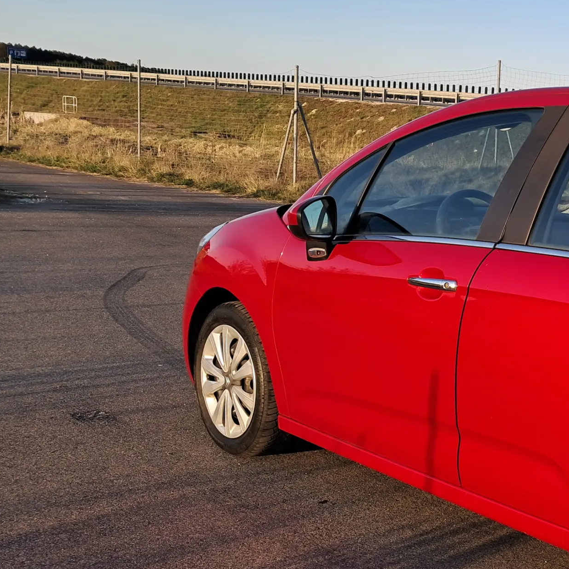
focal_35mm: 55
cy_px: 343
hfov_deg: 28.4
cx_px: 620
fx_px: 1023
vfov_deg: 31.0
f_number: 1.8
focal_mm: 4
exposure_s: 1/280
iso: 50
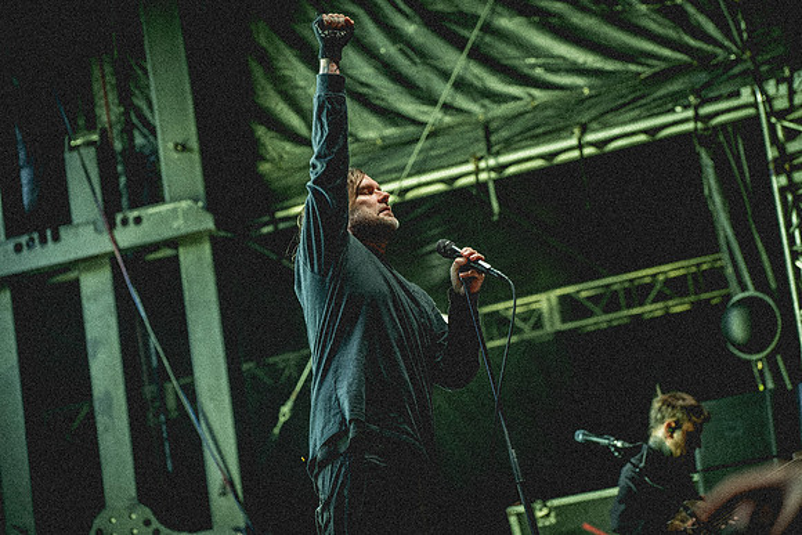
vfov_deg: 9.8
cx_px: 401
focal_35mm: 140
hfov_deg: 14.7
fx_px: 3119
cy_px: 268
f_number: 4.5
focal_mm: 140
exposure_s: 1/250
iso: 1600
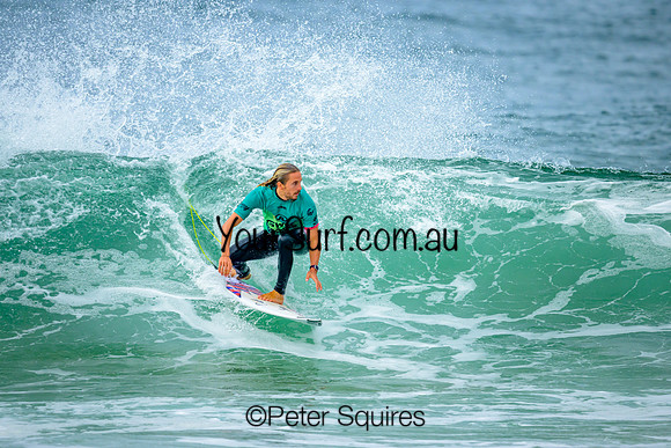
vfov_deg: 1.5
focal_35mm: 919
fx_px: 17141
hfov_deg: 2.2
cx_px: 285
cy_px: 191
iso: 400
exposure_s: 1/2000
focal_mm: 800
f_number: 6.3
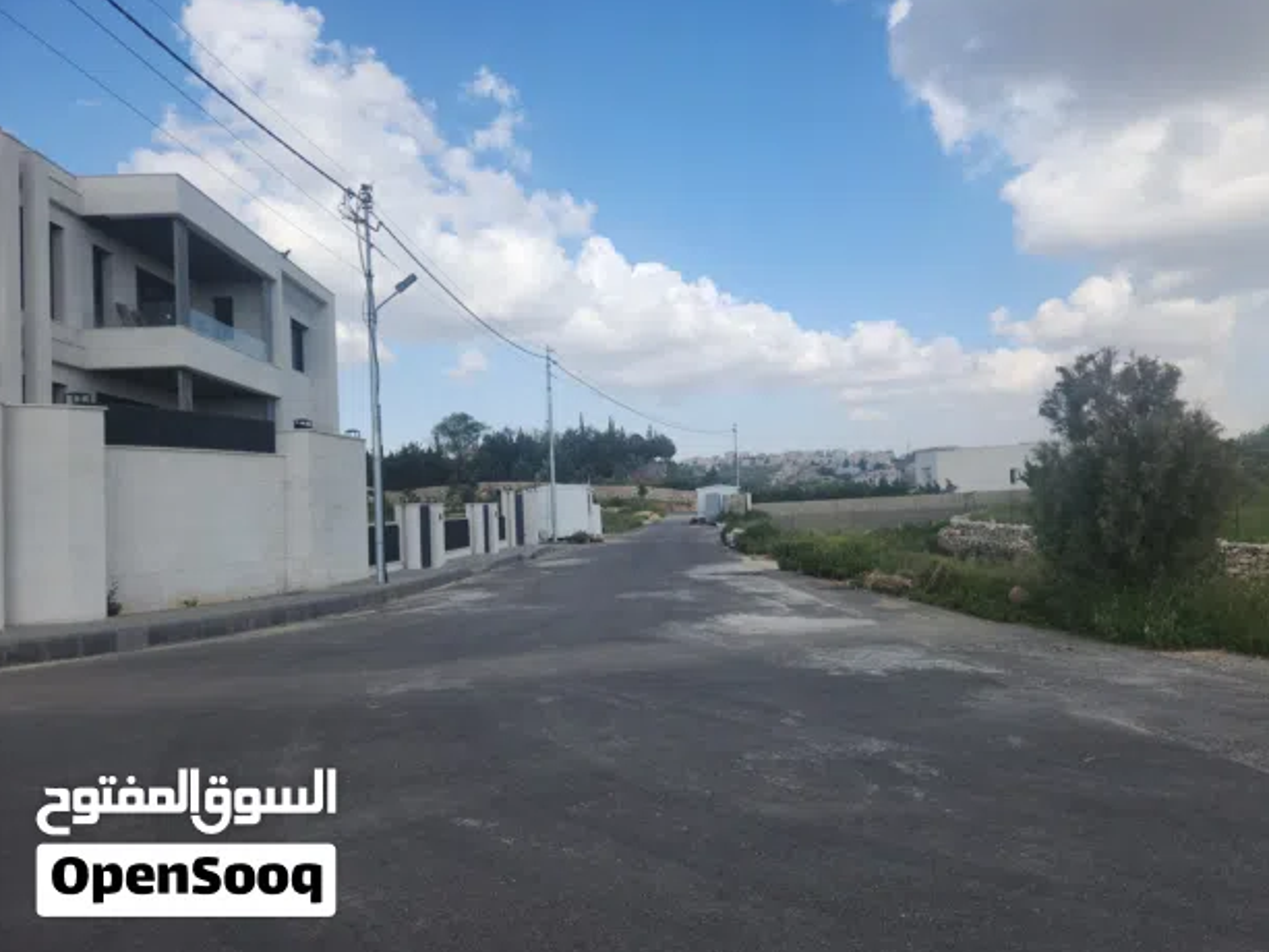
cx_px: 648
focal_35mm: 24
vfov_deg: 56.8
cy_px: 470
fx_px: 880
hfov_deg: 71.6
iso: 20
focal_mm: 5.4
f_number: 1.8
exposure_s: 1/1365
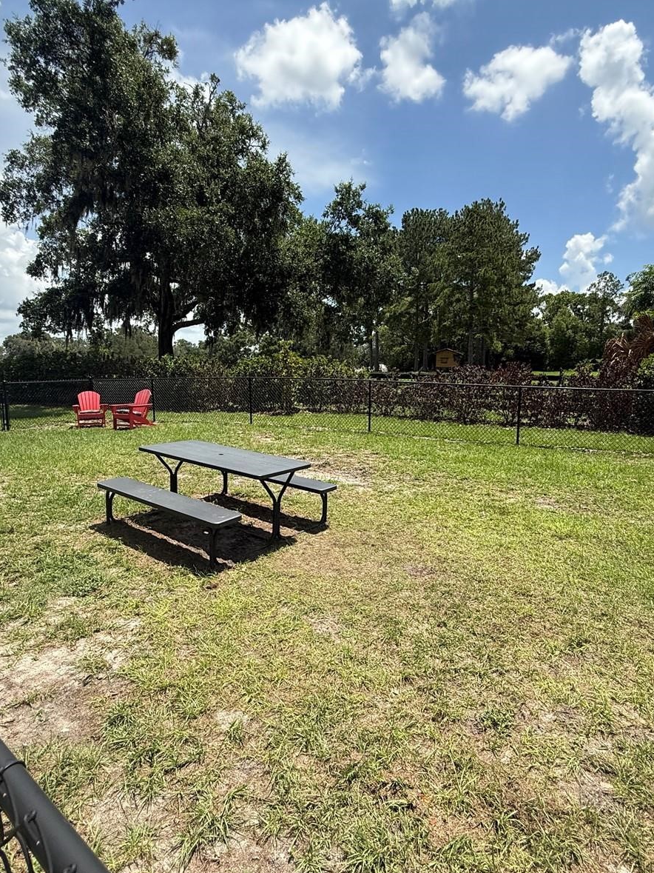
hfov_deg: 68.6
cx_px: 342
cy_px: 432
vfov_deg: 84.7
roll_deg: +1.2
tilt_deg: -6.1
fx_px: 479
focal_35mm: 19
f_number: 2.2
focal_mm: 2.22
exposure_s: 1/1312
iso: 50
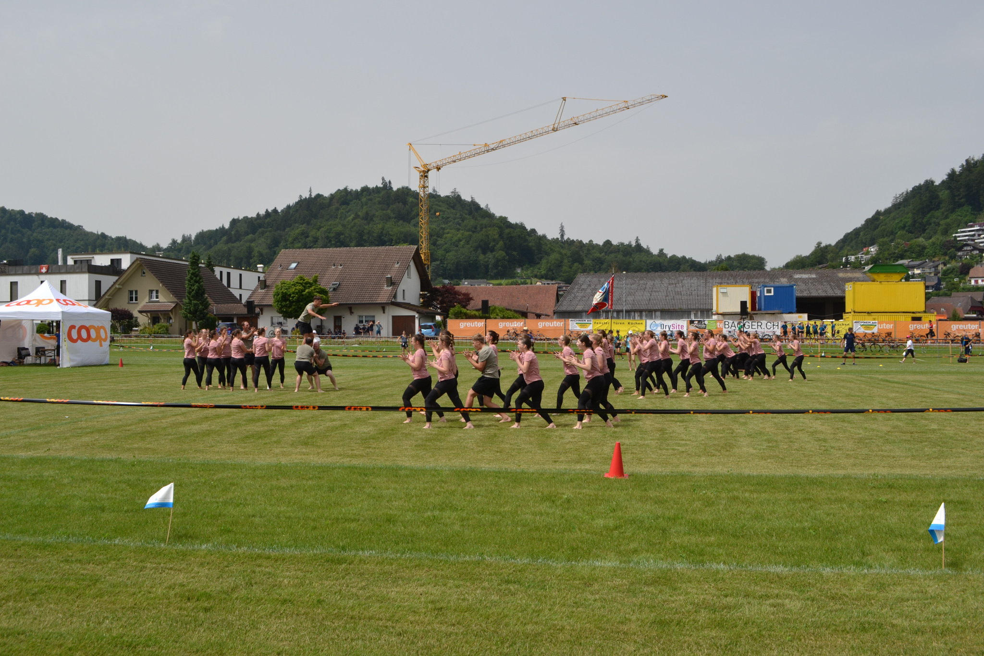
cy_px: 328
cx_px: 492
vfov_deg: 43.6
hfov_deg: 61.9
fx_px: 820
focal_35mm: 30
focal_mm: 20
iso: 100
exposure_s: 1/250
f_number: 8
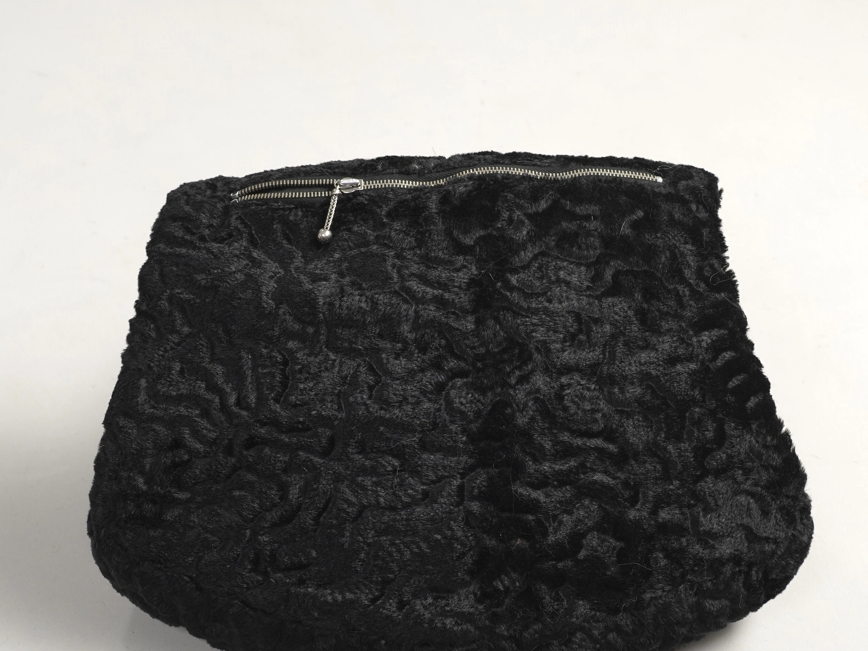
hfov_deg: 27.8
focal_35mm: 70
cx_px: 436
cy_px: 466
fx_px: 1755
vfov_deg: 20.9
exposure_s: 1/60
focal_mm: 32
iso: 400
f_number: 5.6
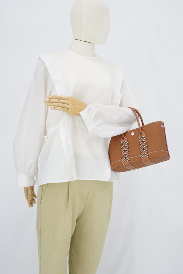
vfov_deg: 39.6
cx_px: 92
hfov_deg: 27.0
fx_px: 381
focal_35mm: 50
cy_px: 137
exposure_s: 1/10
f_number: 6.3
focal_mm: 50
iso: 640
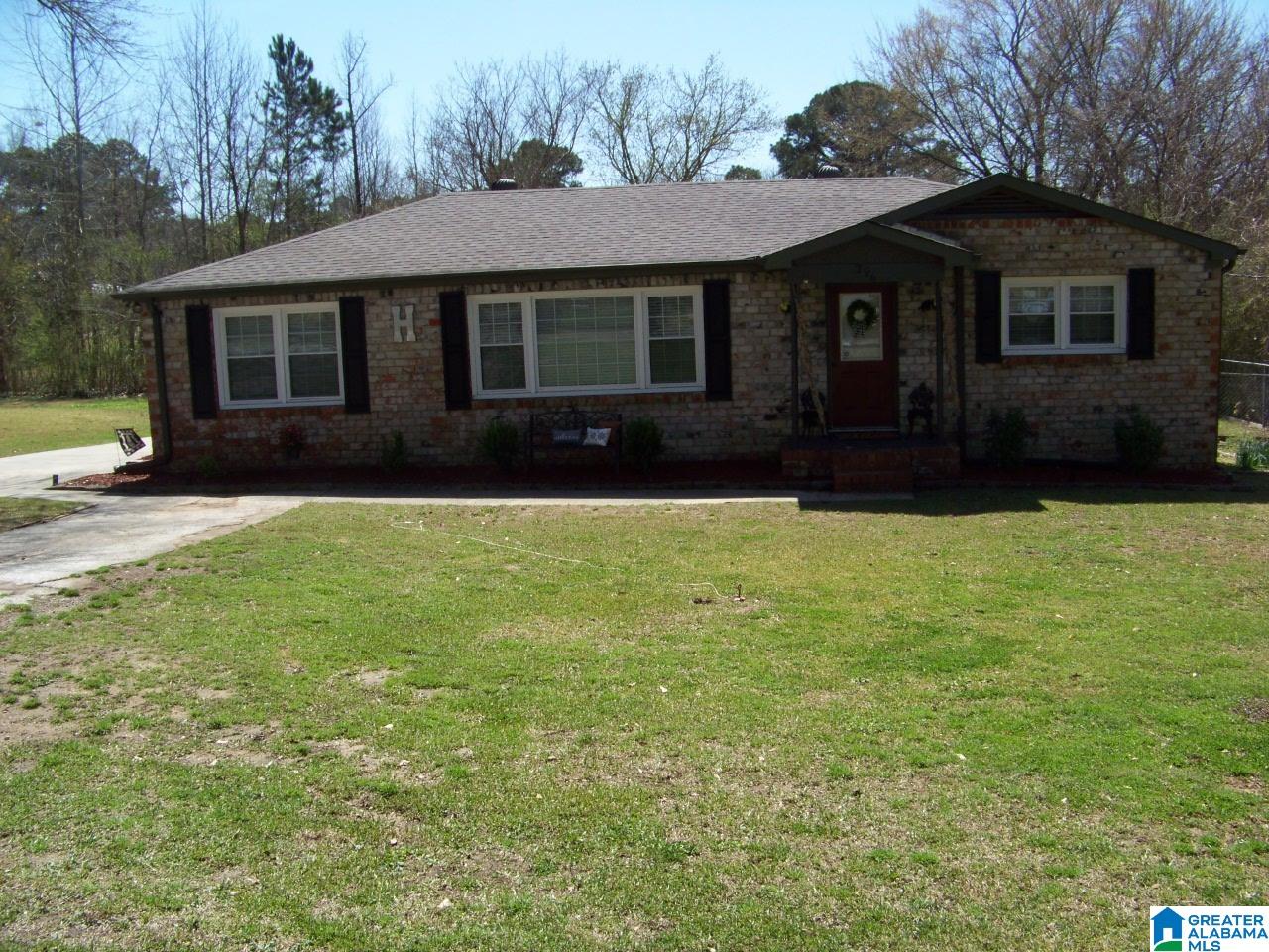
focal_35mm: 36
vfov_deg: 39.7
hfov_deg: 51.4
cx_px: 634
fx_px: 1320
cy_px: 476
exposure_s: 1/500
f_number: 4
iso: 63
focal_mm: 5.85
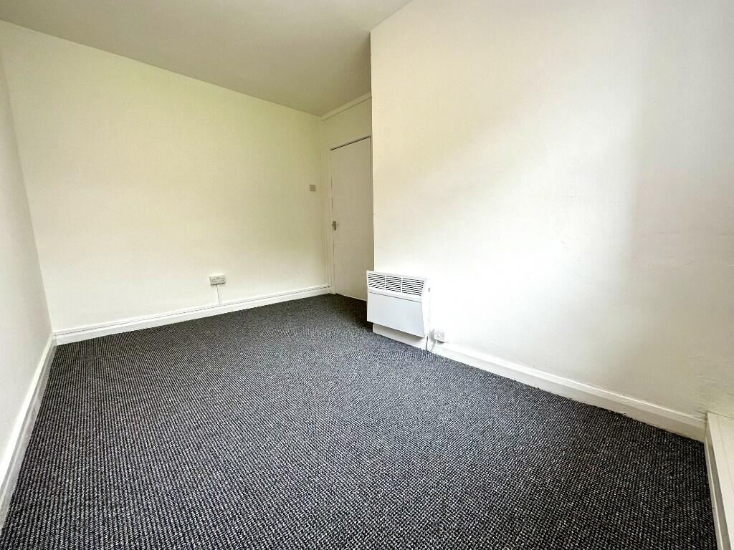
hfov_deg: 102.1
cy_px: 275
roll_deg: +0.6
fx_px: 297
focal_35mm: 14
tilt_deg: -7.7
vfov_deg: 85.7
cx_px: 367
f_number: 2.2
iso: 125
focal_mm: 2.22
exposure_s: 1/100
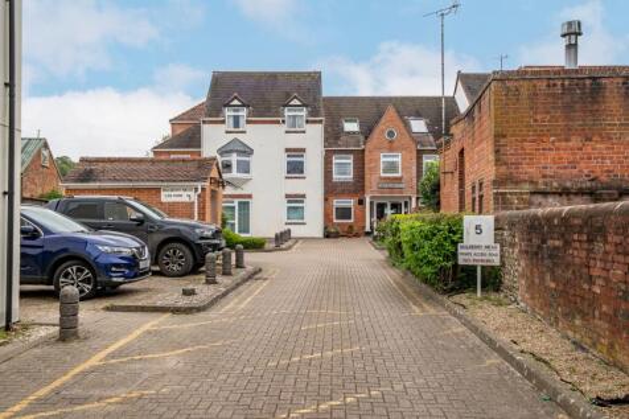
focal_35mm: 36
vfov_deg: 36.8
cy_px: 210
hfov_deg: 53.1
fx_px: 629
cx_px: 314
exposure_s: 1/400
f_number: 8
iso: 400
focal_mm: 24
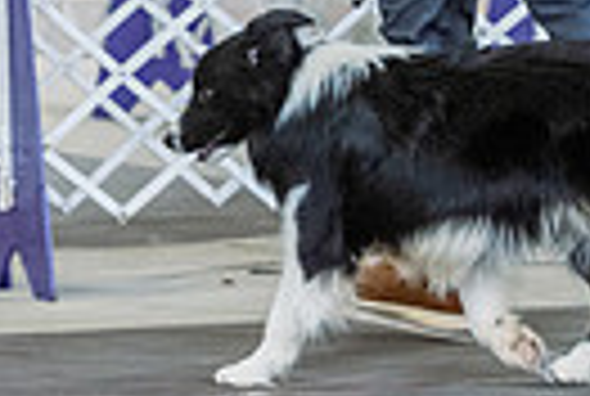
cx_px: 108
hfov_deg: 4.6
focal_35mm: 446
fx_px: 7326
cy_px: -196
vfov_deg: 3.1
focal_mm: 101
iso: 6400
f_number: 4
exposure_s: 1/400
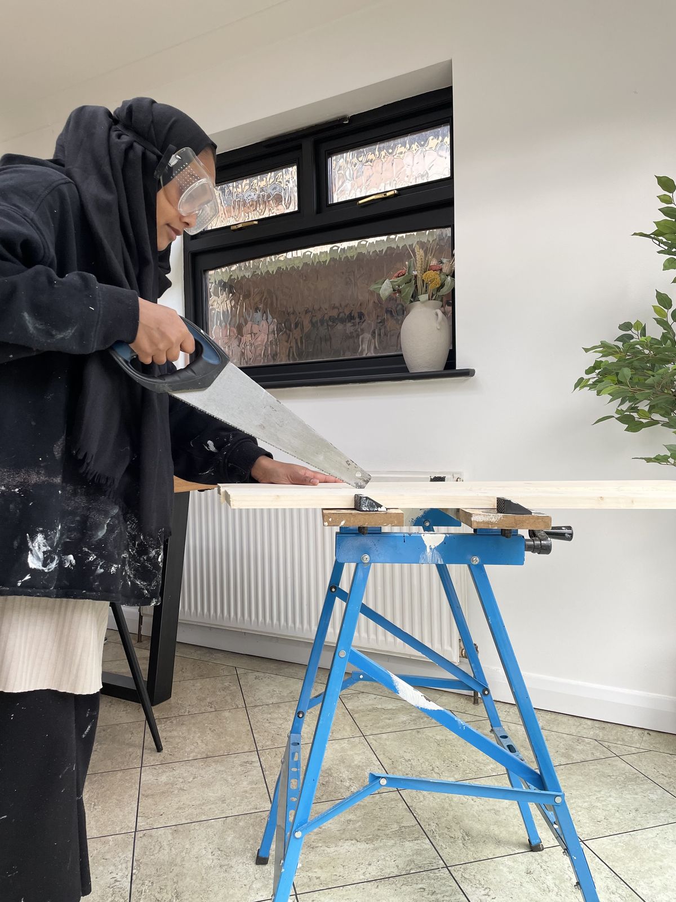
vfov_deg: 67.3
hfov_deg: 53.1
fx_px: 677
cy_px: 451
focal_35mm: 26
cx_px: 338
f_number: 1.6
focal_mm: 4.2
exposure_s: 1/121
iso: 64
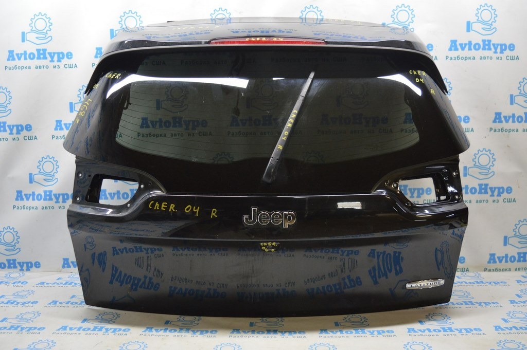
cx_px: 264
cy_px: 175
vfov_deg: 36.8
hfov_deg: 53.2
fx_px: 527
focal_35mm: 36
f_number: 4
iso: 800
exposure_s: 1/60
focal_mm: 24
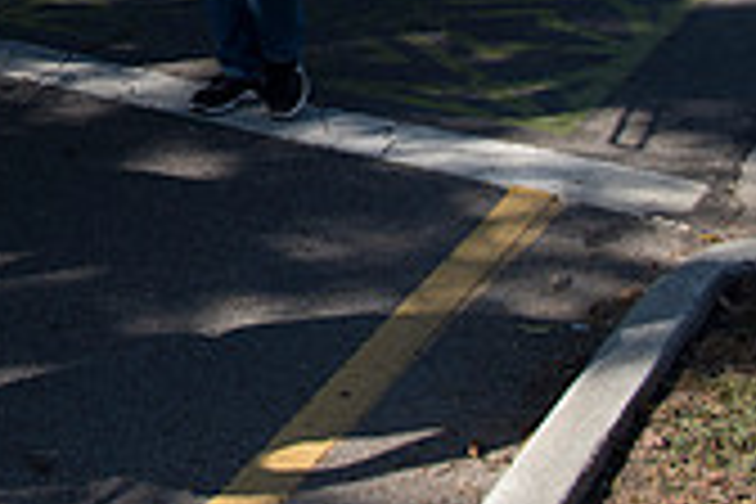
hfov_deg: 21.7
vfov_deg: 15.1
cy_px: -281
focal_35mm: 83
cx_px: -270
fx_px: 1743
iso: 250
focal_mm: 24
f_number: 4.5
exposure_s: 1/1600
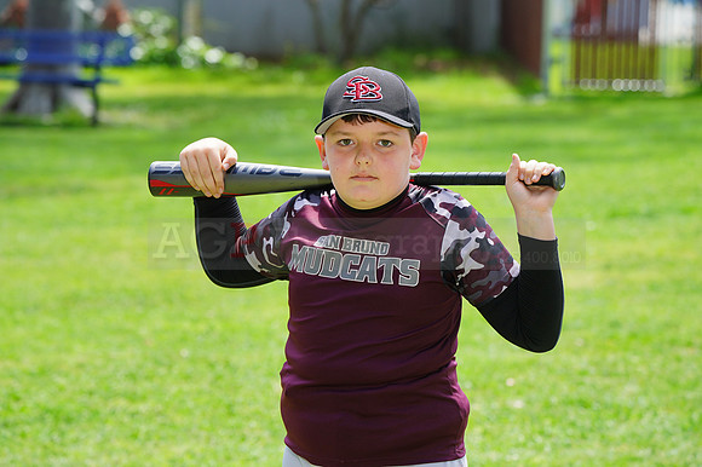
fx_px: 3898
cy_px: 234
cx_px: 351
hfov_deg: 10.3
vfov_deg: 6.9
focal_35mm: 200
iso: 200
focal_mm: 200
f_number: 8
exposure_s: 1/160
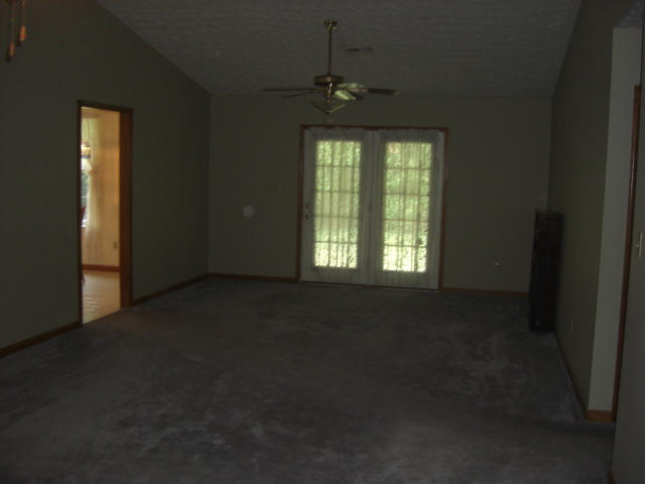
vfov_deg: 37.7
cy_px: 242
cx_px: 322
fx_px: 708
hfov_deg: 49.0
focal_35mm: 38
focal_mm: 7.9
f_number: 2.8
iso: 200
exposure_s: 1/60
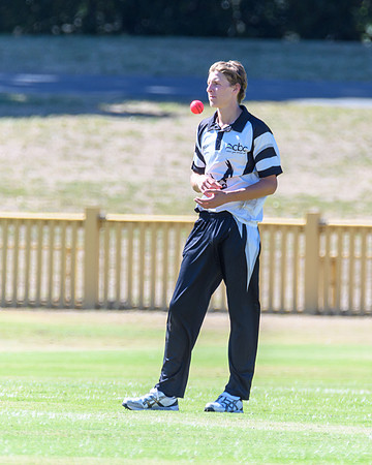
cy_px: 232
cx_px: 233
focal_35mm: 1163
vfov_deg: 1.7
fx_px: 15999
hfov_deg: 1.3
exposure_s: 1/800
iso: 400
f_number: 6.3
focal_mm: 550
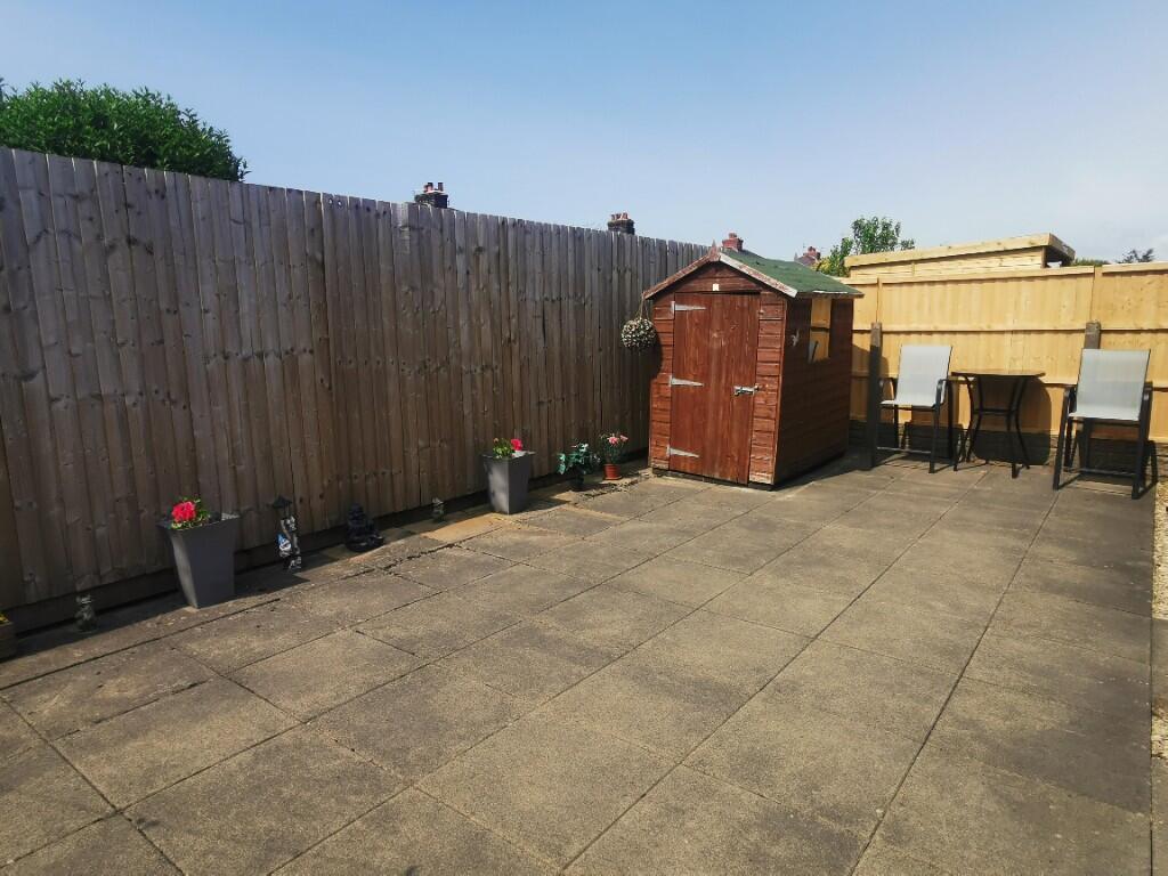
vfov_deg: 66.0
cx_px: 584
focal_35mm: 20
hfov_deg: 81.7
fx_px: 675
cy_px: 438
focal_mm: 2.26
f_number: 2.2
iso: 50
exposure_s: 1/1042
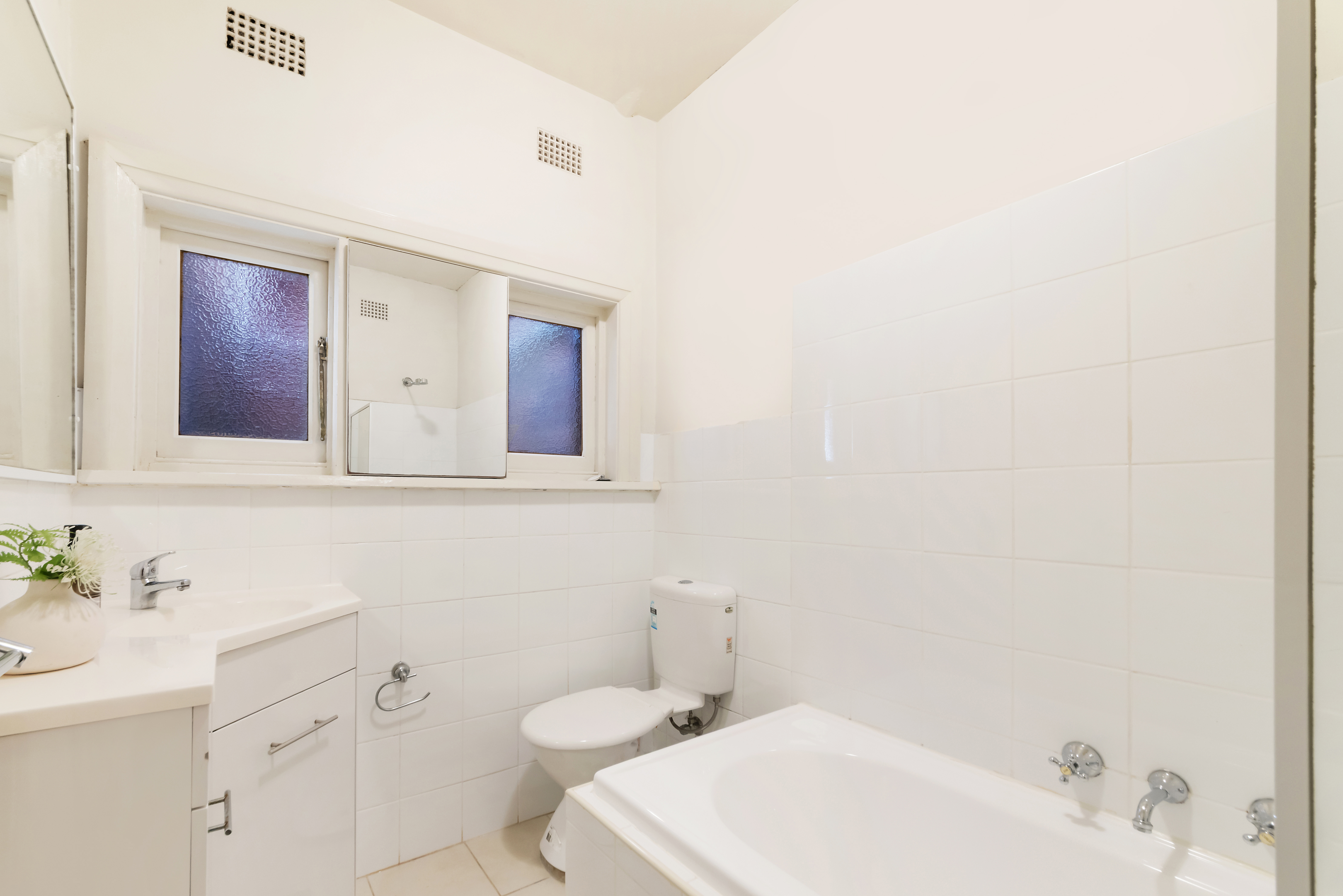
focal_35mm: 14
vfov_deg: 80.8
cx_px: 618
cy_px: 508
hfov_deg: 104.0
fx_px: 522
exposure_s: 3
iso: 320
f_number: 18
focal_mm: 12
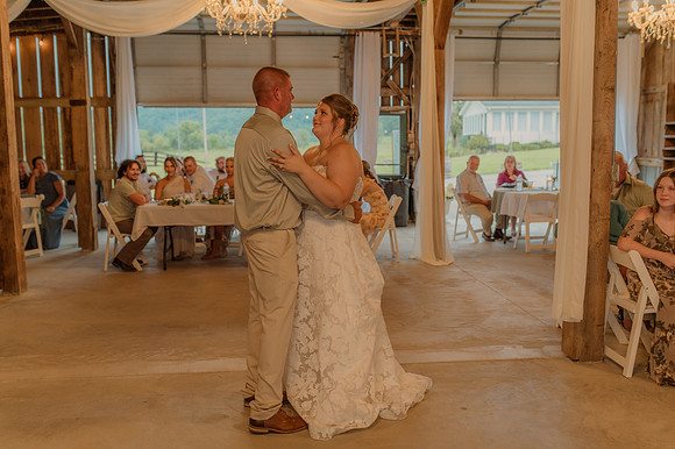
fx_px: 686
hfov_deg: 52.4
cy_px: 224
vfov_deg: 36.2
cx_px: 338
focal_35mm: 37
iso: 640
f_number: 2.5
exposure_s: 1/200
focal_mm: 35
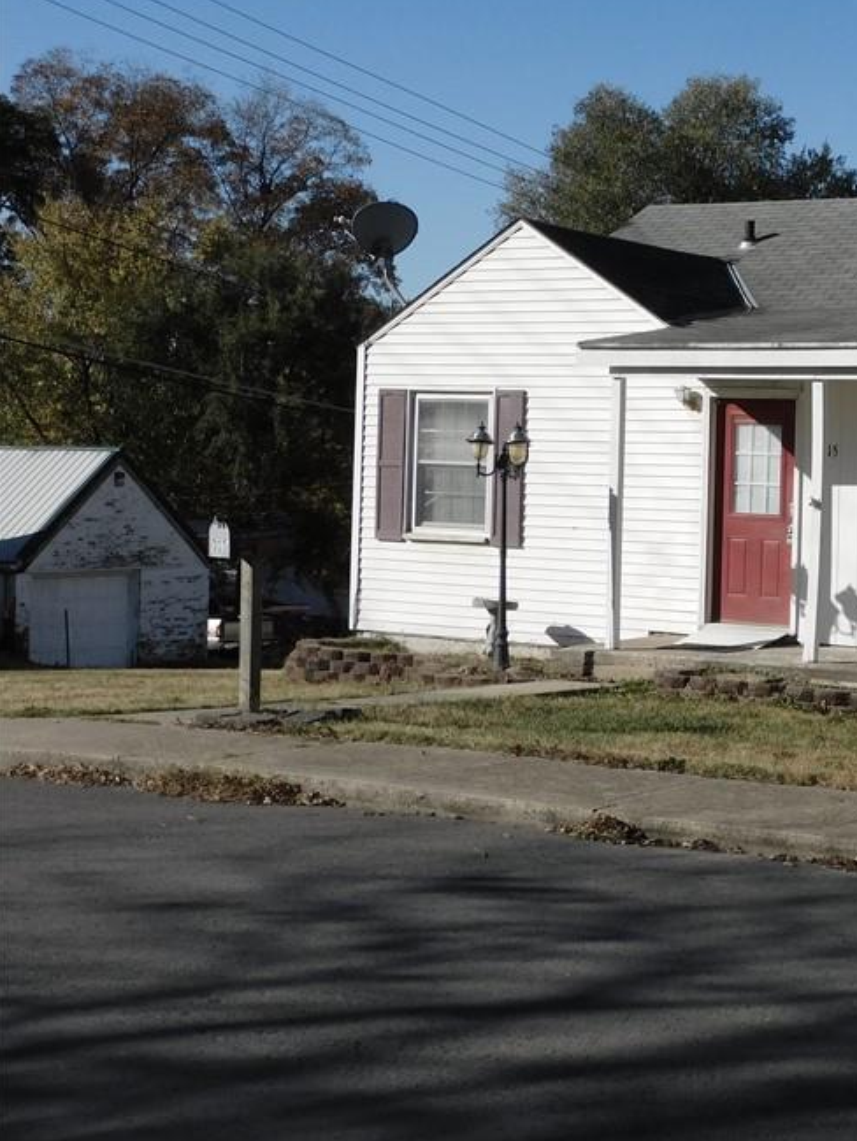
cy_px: 541
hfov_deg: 22.2
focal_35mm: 63
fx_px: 2078
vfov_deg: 30.7
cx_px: 896
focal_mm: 7.2
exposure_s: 1/1600
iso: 125
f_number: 3.8
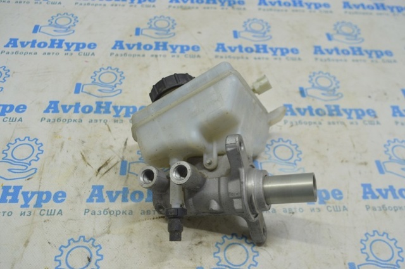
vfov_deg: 36.8
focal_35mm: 36
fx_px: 404
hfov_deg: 53.2
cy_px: 134
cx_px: 202
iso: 400
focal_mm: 24
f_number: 5.6
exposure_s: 1/40
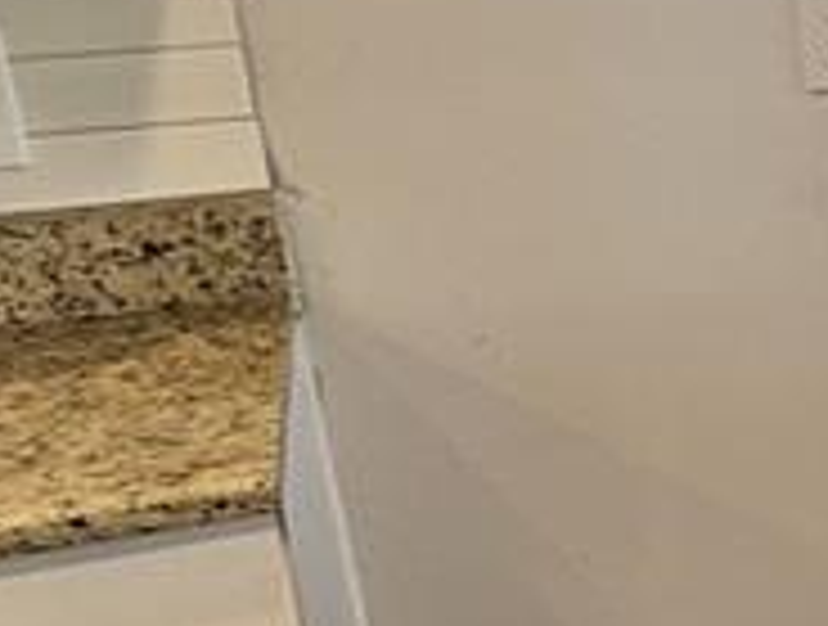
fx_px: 1727
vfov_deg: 20.5
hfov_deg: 18.5
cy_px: 293
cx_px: 1624
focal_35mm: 72
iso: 61
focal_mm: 1.95
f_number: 2.2
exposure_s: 1/151
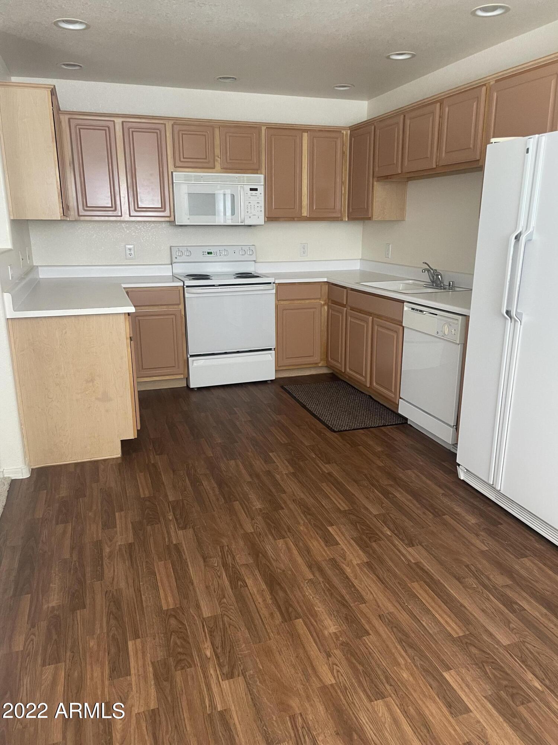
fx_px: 559
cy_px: 372
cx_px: 279
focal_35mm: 26
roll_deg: +0.7
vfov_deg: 67.3
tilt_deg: -14.7
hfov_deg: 53.1
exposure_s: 1/65
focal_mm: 4.2
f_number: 1.6
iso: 125
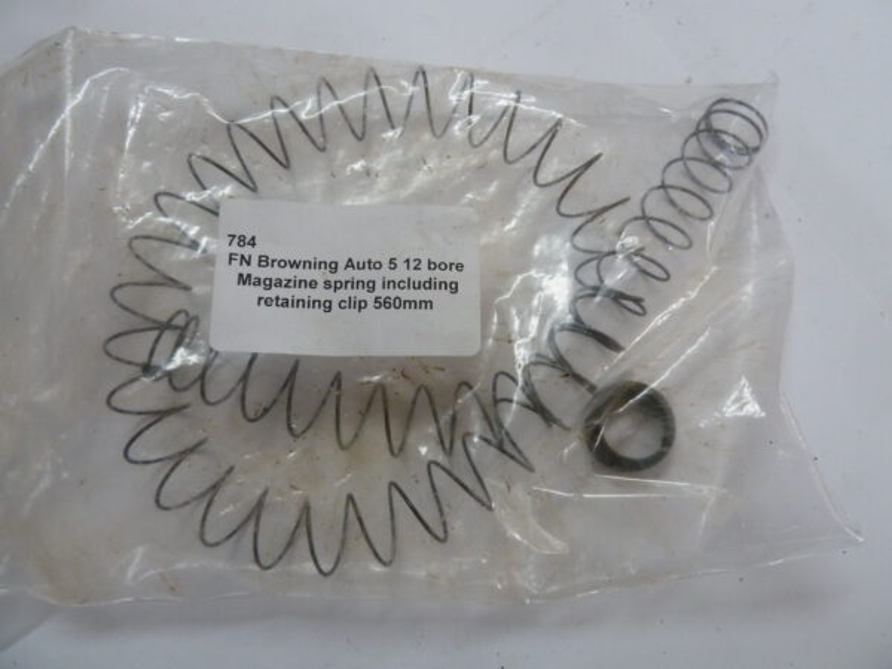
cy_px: 334
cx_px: 446
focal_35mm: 25
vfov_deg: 54.9
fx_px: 644
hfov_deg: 69.4
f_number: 3.3
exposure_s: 1/30
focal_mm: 4.1
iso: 200
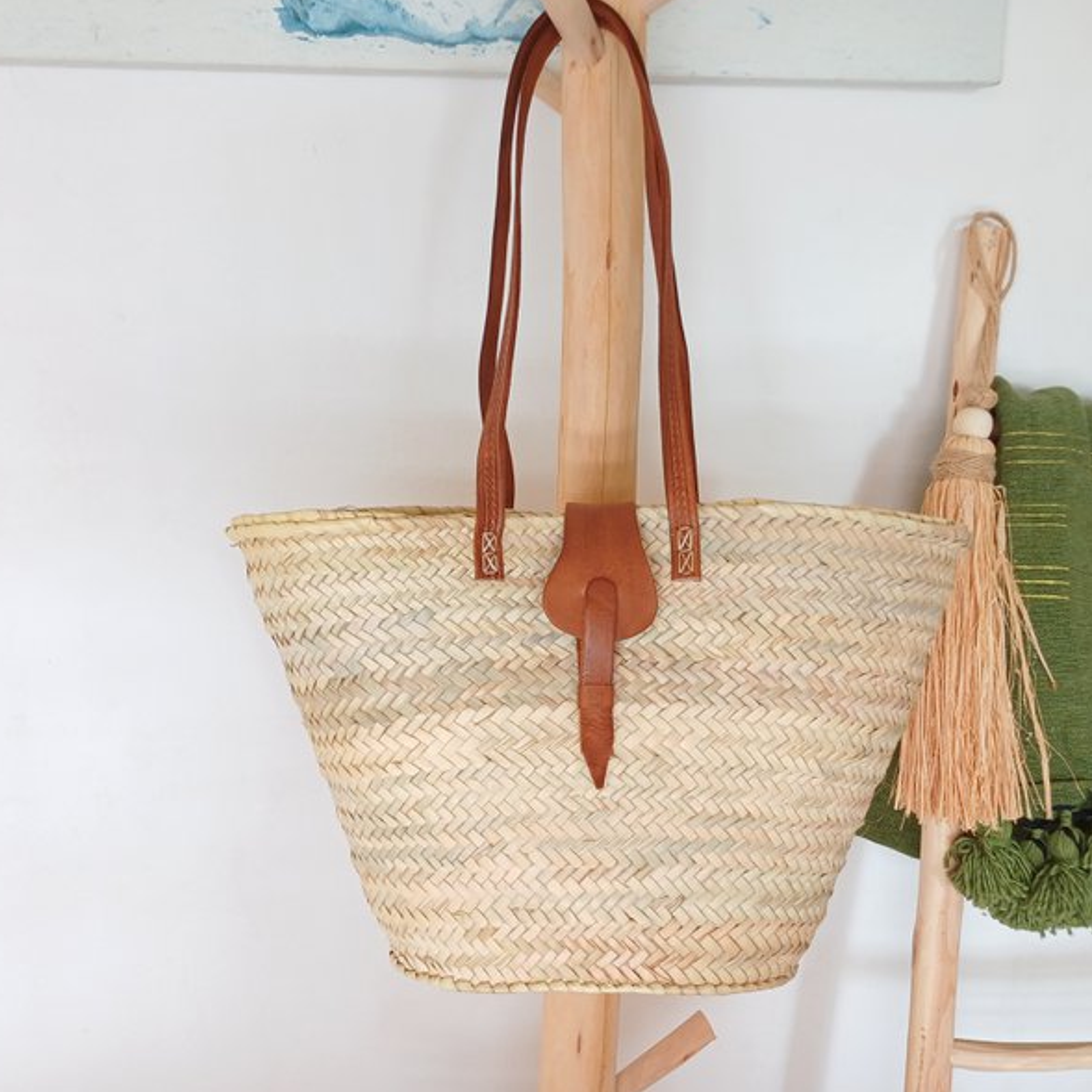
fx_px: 1071
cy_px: 541
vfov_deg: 54.0
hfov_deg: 53.8
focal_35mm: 30
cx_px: 627
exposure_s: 1/50
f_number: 1.8
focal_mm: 4.65
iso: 80
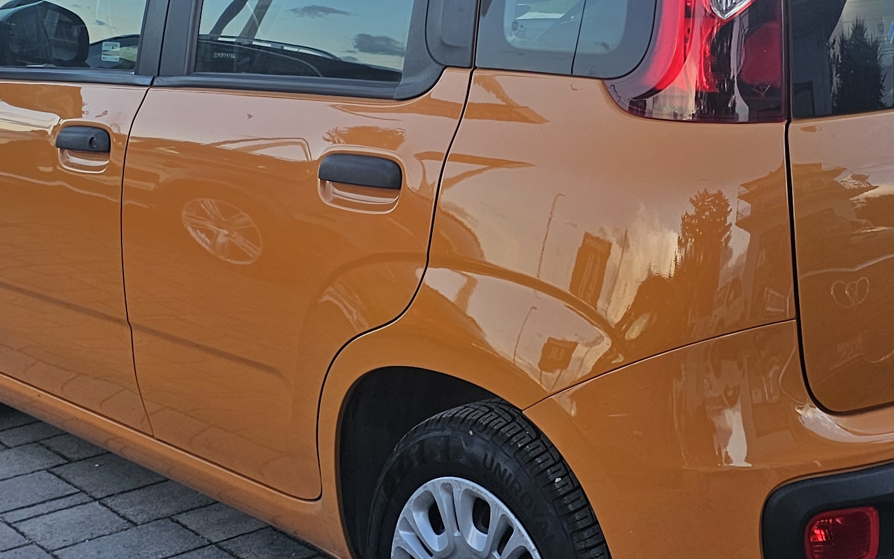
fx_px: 1681
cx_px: 593
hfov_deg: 29.6
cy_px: 230
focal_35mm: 69
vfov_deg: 18.9
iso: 16
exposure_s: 1/180
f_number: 1.7
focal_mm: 6.3
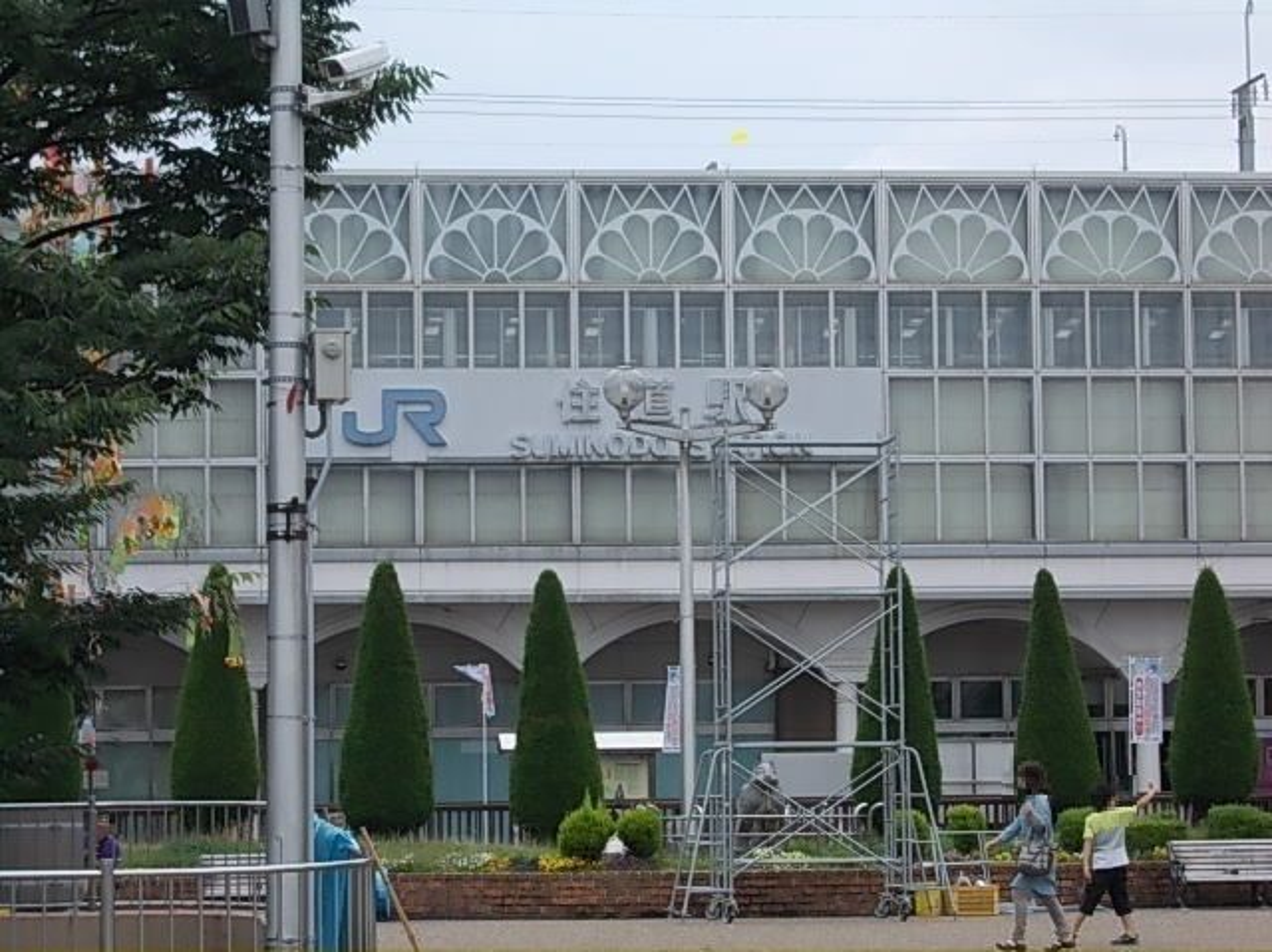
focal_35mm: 113
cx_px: 636
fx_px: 4149
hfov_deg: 17.4
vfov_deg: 13.1
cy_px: 476
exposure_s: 1/320
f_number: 5.8
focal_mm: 16
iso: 80
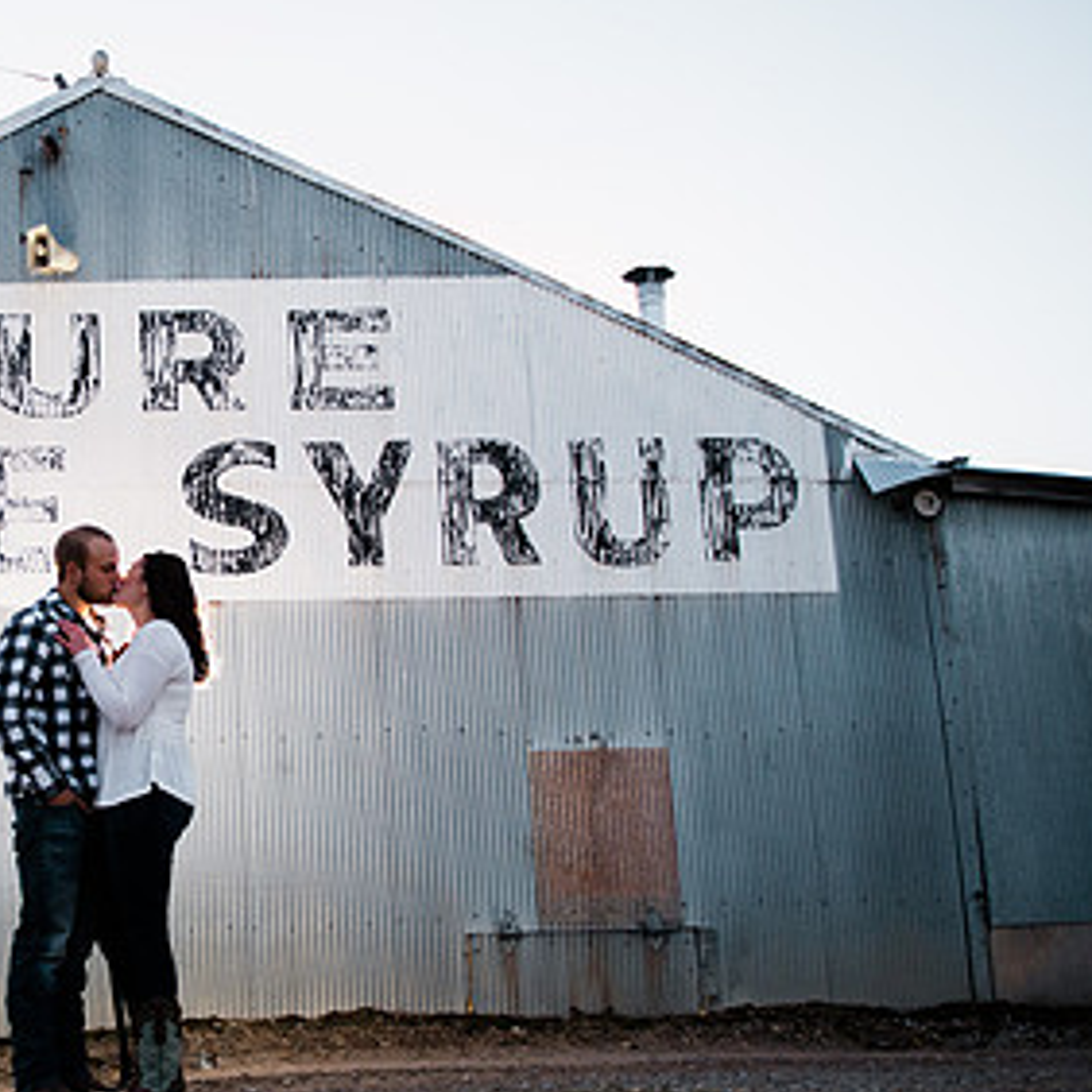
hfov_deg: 37.4
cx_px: 105
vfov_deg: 40.0
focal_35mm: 42
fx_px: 1499
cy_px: 598
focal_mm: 24
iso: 320
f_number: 2.8
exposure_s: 1/160
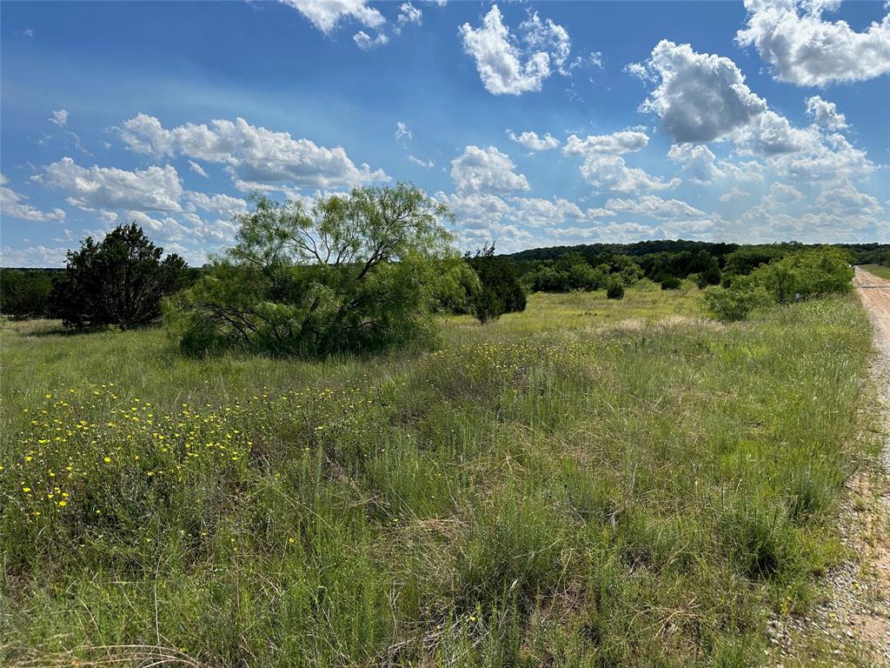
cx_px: 445
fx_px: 617
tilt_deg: -5.9
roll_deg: +1.0
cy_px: 334
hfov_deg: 71.6
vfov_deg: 56.8
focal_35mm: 24
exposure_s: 1/8929
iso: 80
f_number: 1.78
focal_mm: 6.86
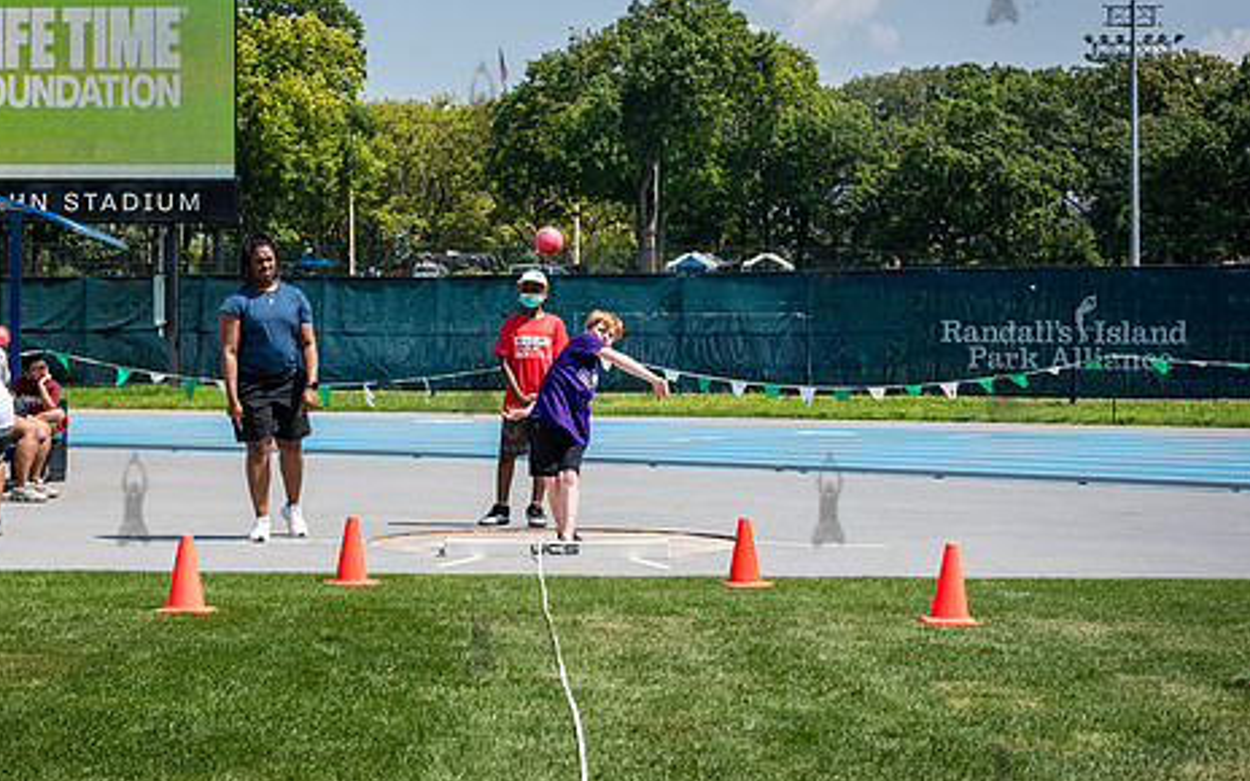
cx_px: 480
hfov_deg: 26.1
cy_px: 368
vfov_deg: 16.5
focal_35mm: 79
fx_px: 2691
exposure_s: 1/2000
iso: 400
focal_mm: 62
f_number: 5.6
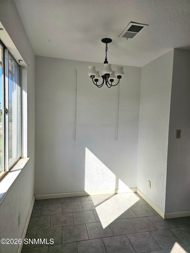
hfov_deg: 58.9
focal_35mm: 23
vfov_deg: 73.9
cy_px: 126
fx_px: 168
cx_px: 95
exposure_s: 1/769
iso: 20
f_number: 1.7
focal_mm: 6.3
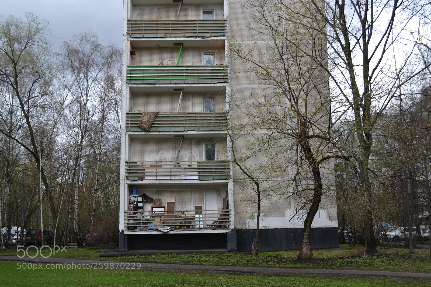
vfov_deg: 30.8
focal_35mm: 44
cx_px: 216
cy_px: 144
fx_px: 521
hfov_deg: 45.0
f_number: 5.6
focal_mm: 29
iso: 125
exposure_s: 1/125
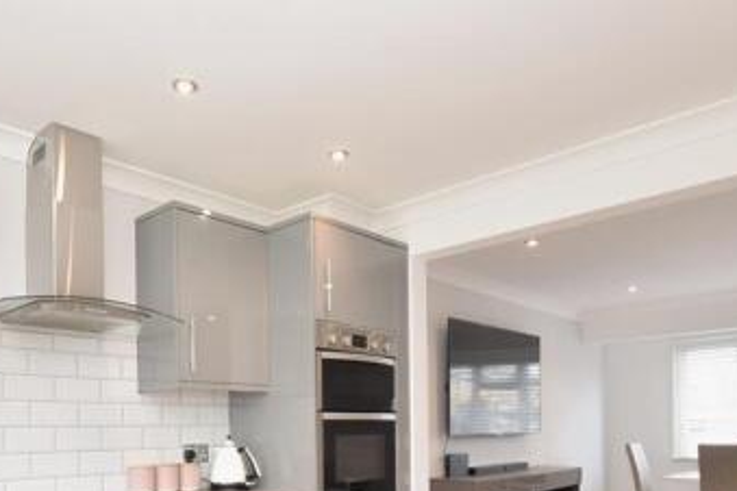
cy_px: 438
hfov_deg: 63.1
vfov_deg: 41.6
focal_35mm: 29
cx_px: 298
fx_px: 594
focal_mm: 10
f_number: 8
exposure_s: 1/30
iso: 500
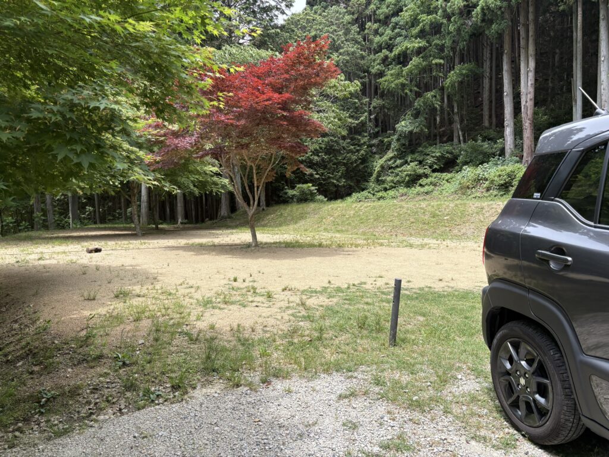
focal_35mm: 26
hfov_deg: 67.3
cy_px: 228
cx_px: 304
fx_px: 457
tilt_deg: -2.1
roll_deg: +0.6
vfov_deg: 53.1
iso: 50
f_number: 1.6
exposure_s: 1/959
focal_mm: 5.96
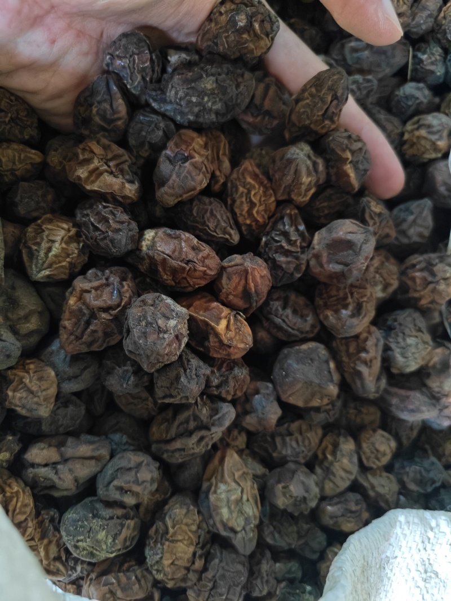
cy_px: 300
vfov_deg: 73.9
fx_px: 400
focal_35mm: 23
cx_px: 226
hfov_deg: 58.9
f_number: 1.88
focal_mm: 5.56
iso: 16528
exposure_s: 1/115
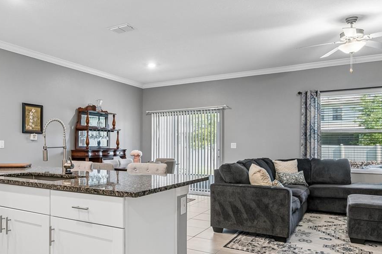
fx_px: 286
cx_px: 146
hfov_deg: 66.5
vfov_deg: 47.8
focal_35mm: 27
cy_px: 142
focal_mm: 10
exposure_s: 1/4
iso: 100
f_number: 7.1
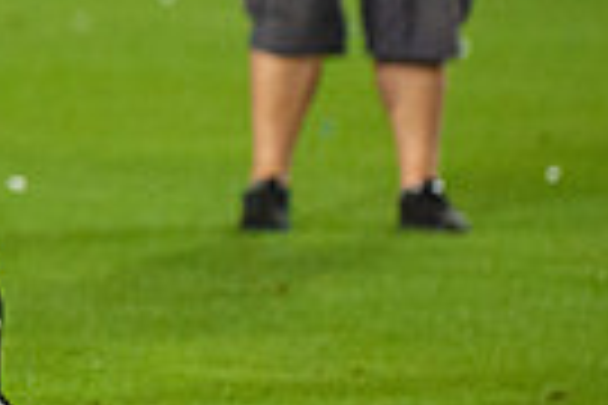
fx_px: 10166
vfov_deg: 2.3
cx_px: -383
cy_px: -81
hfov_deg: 3.4
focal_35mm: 602
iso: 3200
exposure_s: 1/2500
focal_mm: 140
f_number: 2.8
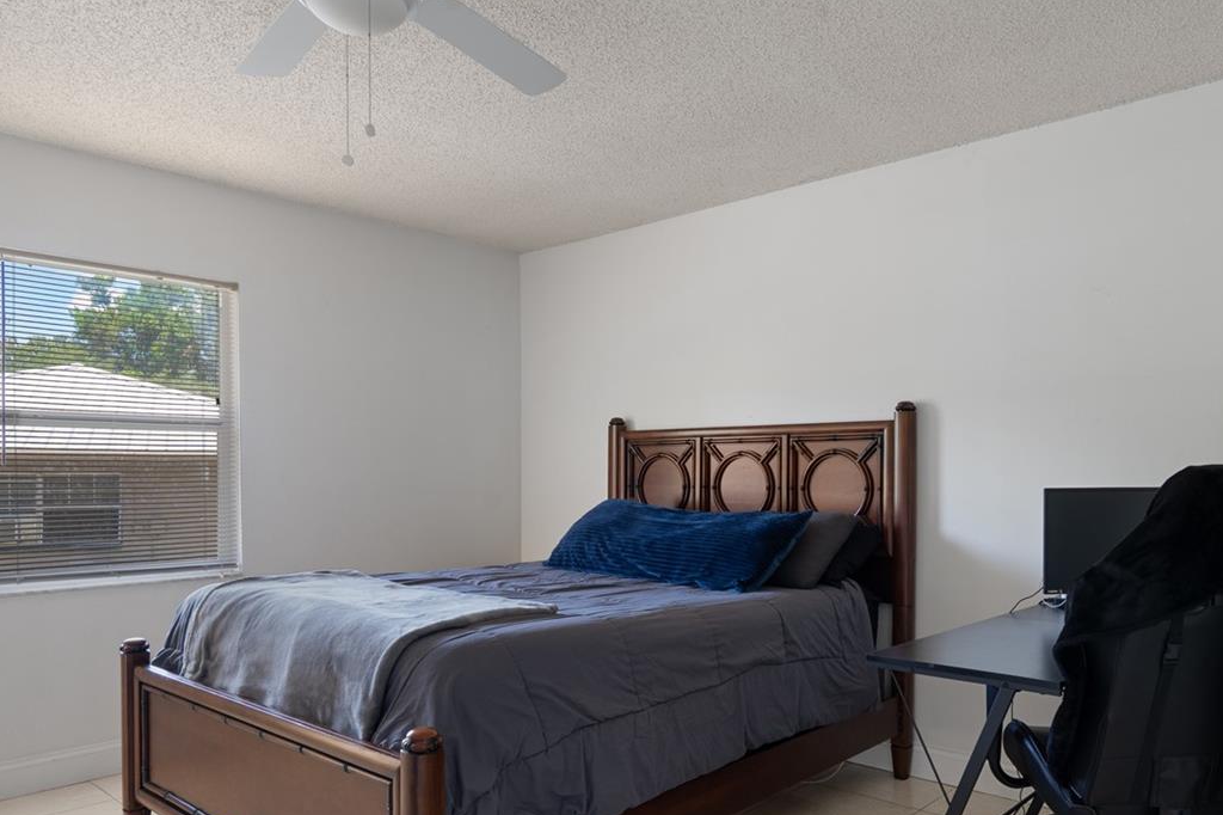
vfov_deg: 50.5
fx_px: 849
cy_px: 529
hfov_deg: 71.1
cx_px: 705
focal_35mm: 25
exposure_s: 1/1.67
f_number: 9
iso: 320
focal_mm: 16
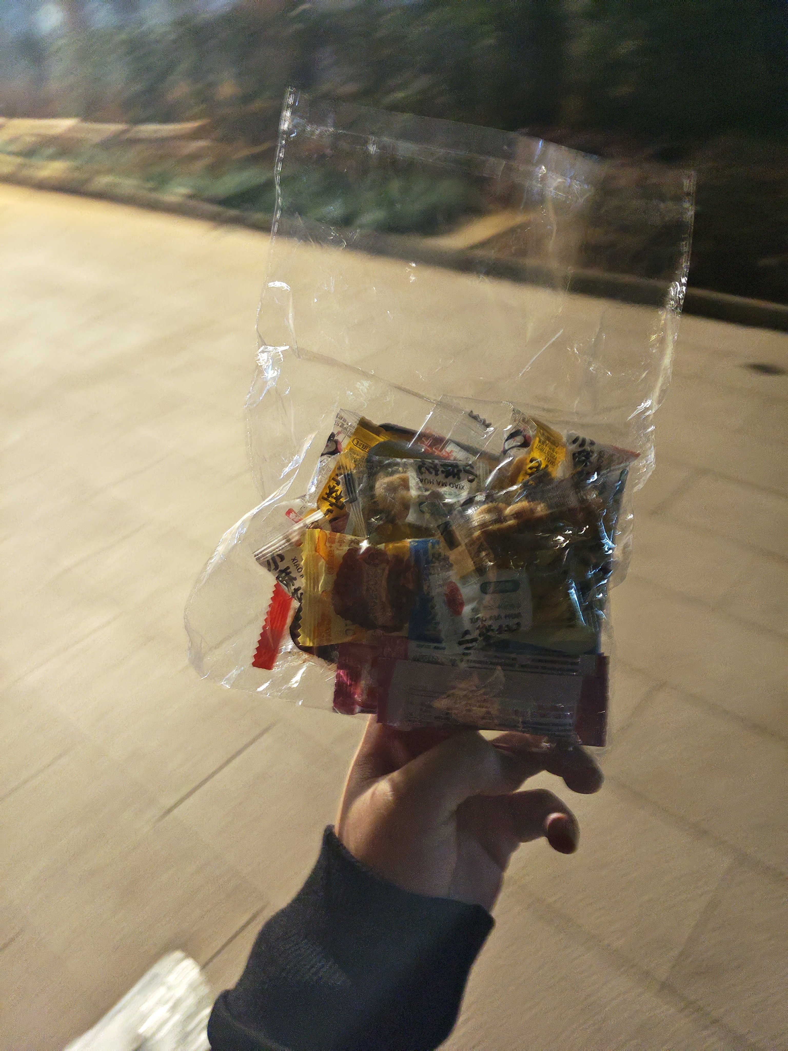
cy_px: 526
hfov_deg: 53.1
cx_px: 394
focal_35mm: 26
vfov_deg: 67.3
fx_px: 789
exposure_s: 1/9.09
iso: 618
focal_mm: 4.84
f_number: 1.79
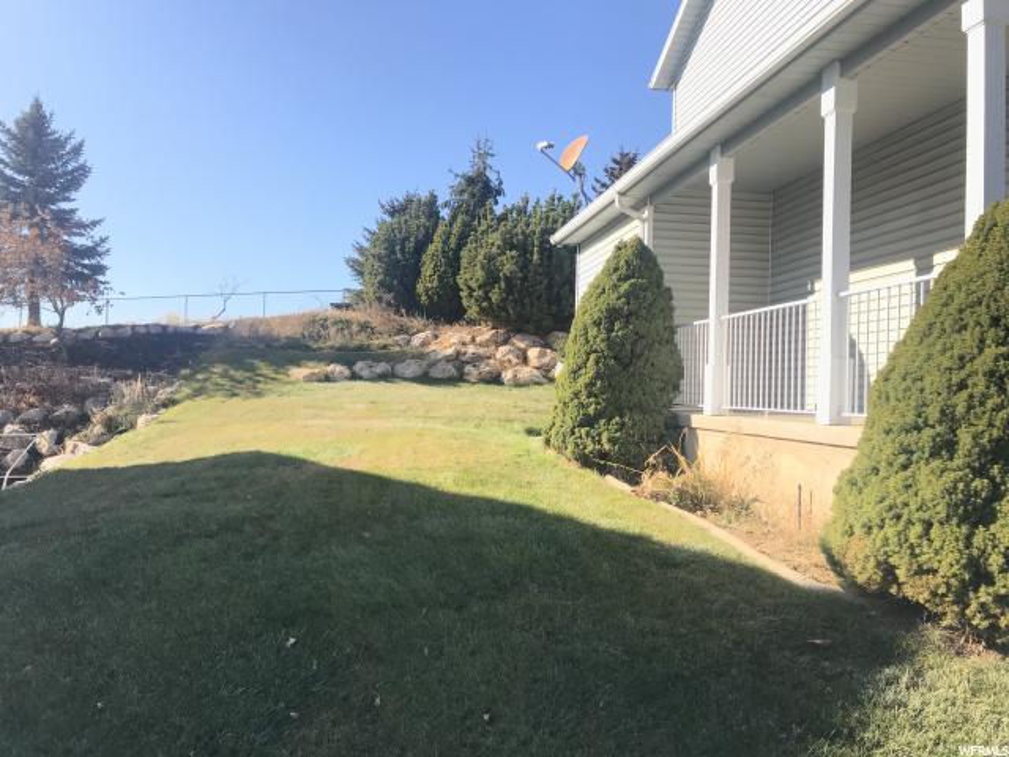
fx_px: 816
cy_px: 378
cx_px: 504
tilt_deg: +2.3
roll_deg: -1.7
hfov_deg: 63.4
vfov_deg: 49.7
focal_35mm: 28
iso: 20
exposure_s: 1/1520
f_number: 1.8
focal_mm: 3.99
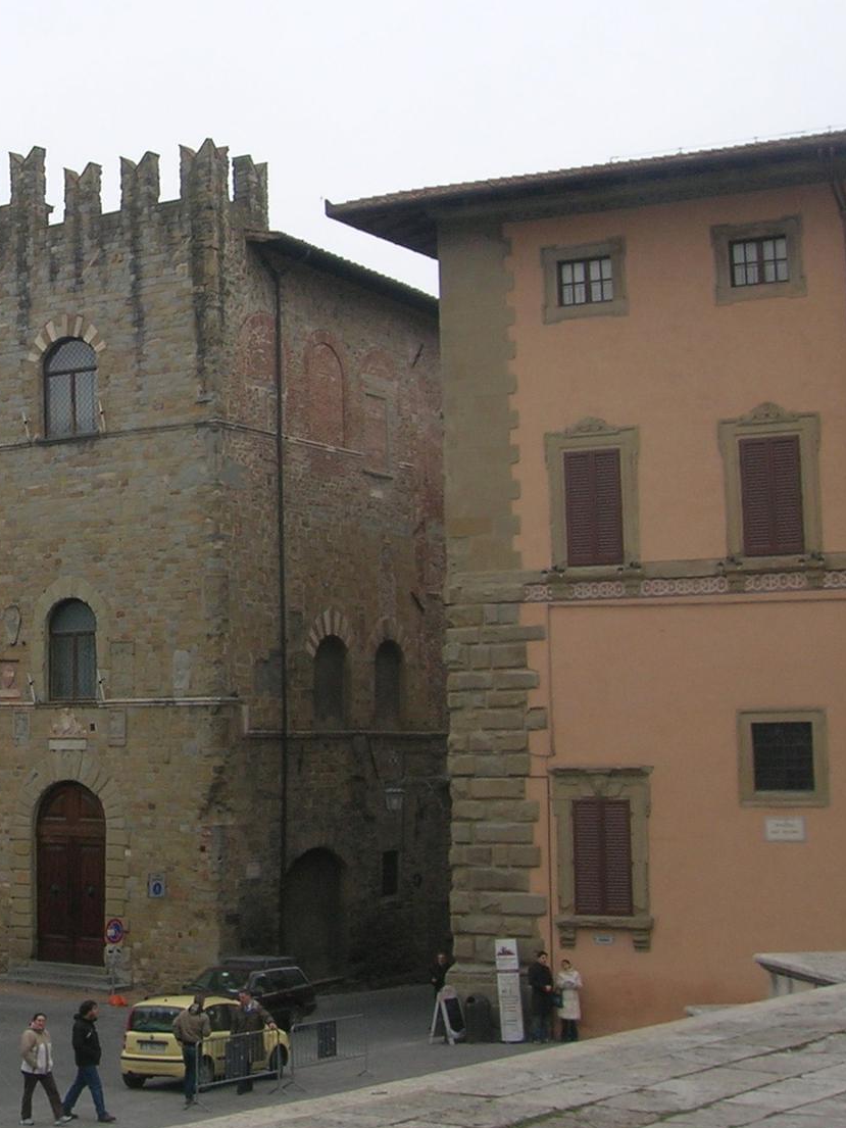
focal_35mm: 59
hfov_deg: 23.8
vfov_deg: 32.5
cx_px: 1
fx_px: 1922
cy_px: 422
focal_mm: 5.7
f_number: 4.9
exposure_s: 1/69.3
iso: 50
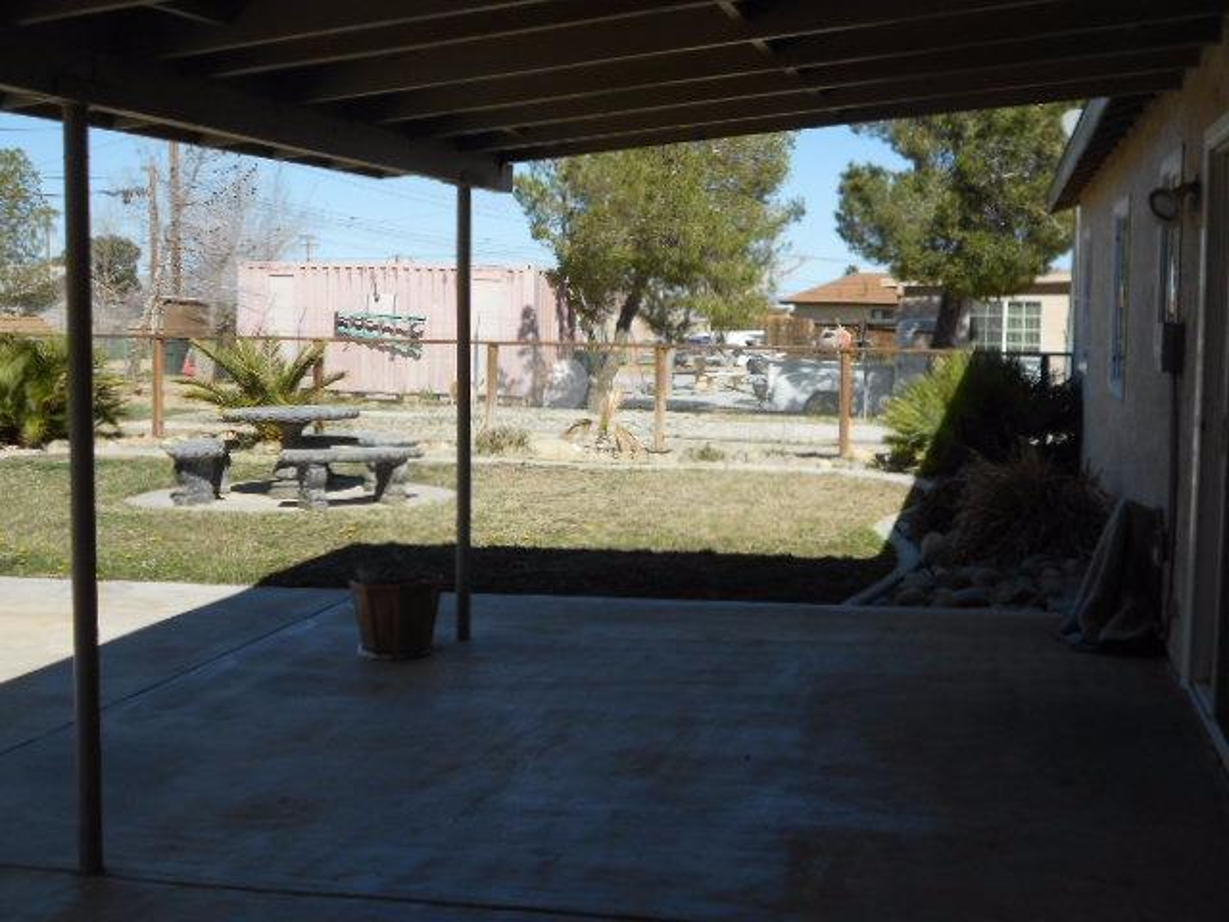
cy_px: 461
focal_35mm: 43
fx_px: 1527
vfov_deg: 33.6
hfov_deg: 43.9
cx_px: 614
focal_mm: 7.7
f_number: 4.2
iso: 80
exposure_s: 1/640
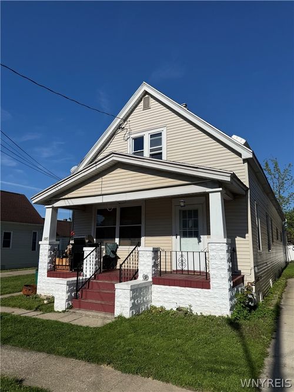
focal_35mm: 24
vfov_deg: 71.6
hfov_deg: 56.8
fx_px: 272
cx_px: 147
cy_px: 196
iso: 80
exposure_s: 1/11905
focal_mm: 6.76
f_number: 1.78
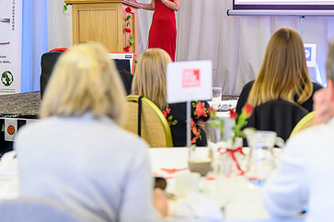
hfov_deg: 17.5
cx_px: 177
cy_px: 52
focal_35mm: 117
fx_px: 1084
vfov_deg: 11.6
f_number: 2.8
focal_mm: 70
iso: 10000
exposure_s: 1/200
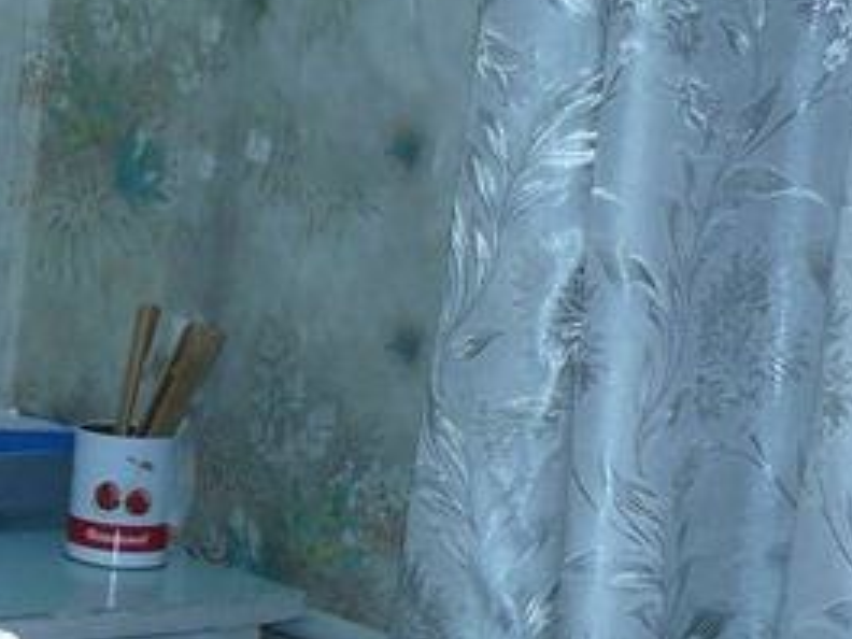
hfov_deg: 16.5
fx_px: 2683
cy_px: 452
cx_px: -416
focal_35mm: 109
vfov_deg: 13.6
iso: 100
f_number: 2.8
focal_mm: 6
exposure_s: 1/30
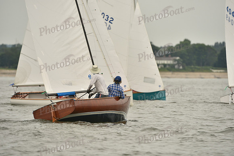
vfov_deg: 3.4
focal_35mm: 400
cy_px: 78
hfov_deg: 5.2
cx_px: 117
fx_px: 2600
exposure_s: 1/1250
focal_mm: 400
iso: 320
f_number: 7.1
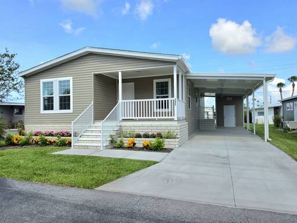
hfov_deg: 73.9
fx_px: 197
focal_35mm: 23
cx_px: 148
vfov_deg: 58.9
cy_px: 112
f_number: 1.4
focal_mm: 6.5
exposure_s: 1/10000
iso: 64
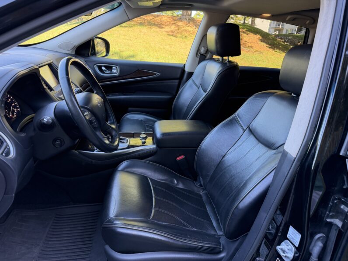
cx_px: 174
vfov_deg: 56.8
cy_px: 130
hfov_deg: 71.6
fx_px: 241
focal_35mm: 24
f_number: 1.78
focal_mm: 6.76
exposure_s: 1/139
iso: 200
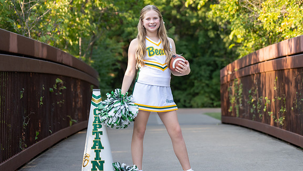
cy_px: 72
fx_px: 852
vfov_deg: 11.4
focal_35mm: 106
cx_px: 157
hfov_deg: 20.2
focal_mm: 70
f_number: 2.8
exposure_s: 1/800
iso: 320
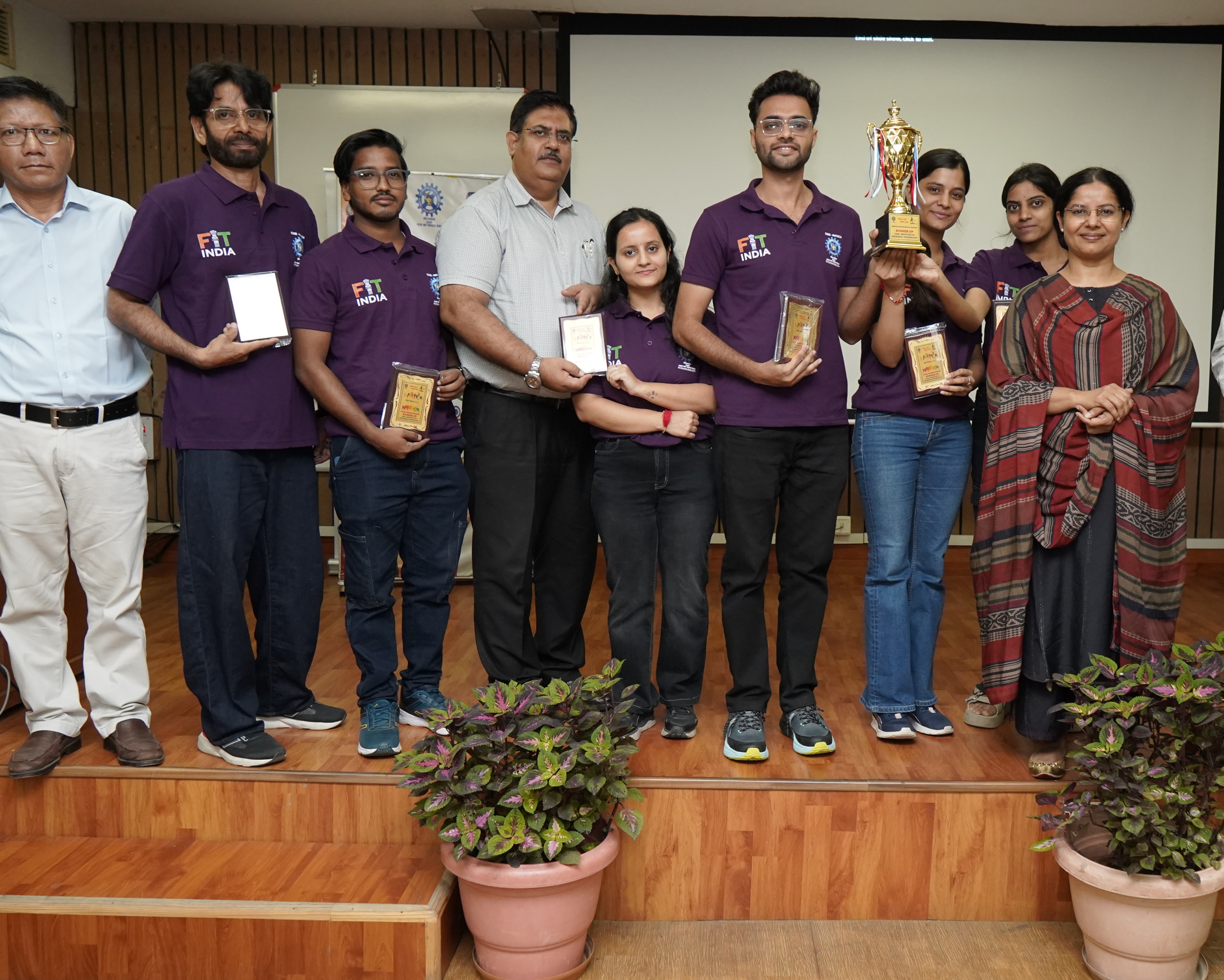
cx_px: 733
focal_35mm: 32
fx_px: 1159
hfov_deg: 55.3
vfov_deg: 45.8
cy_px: 480
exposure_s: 1/80
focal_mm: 24
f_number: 5.6
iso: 4000
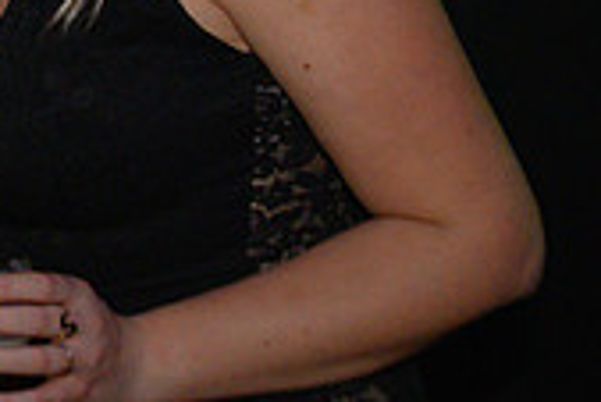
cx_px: -35
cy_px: -157
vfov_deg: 7.9
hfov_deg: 11.8
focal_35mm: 171
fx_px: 2857
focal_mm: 27
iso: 640
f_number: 5
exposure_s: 1/160
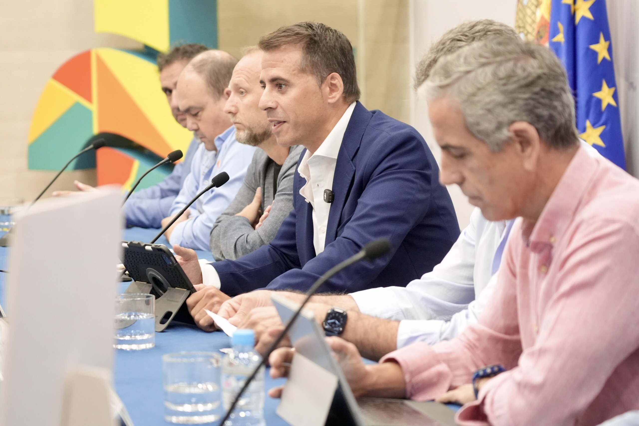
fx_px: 2236
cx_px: 320
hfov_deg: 16.3
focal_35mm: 126
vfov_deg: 10.9
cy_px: 213
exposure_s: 1/160
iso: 3200
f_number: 4
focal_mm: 84
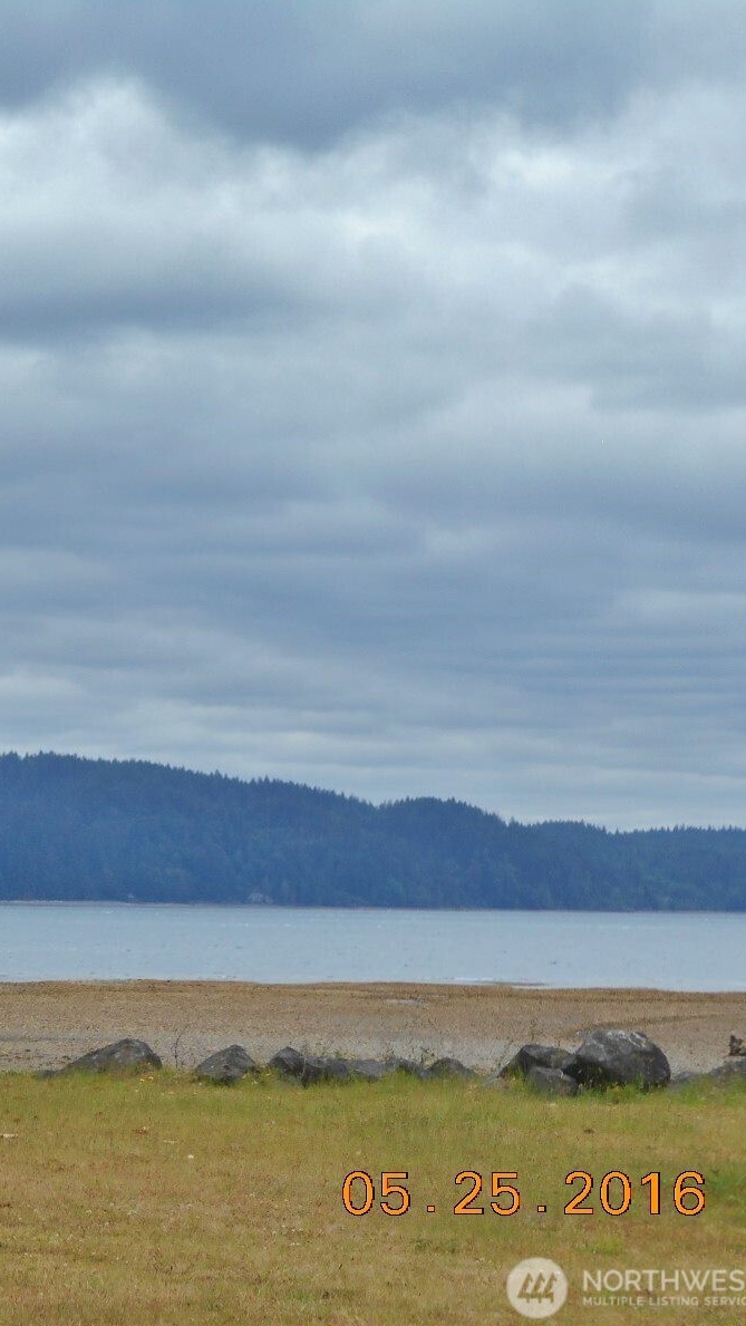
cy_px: 664
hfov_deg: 10.9
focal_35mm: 110
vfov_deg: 19.5
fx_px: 3867
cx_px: -96
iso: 80
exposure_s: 1/640
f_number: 5.8
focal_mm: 13.5
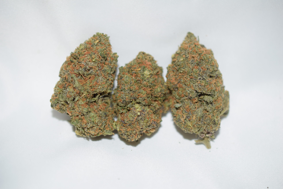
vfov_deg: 22.6
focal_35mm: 60
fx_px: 472
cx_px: 142
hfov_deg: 33.4
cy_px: 94
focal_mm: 40
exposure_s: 1/60
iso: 100
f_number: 3
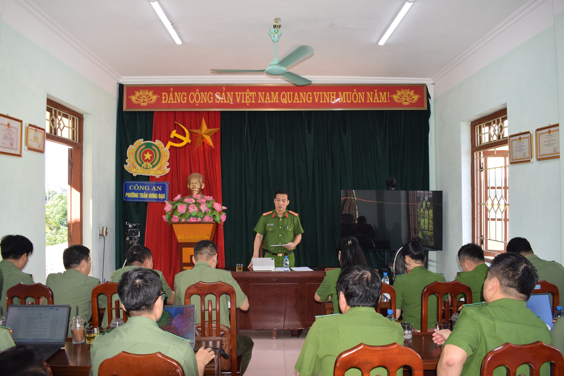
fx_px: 423
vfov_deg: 47.9
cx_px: 282
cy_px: 188
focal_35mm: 27
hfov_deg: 67.4
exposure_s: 1/125
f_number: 5.6
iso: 500
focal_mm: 18
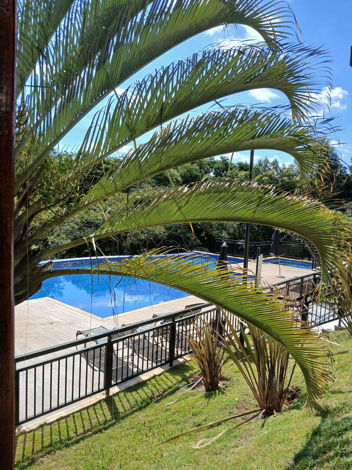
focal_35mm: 26
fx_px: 353
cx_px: 176
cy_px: 235
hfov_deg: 53.1
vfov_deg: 67.3
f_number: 1.8
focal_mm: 3.98
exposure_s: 1/471
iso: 20
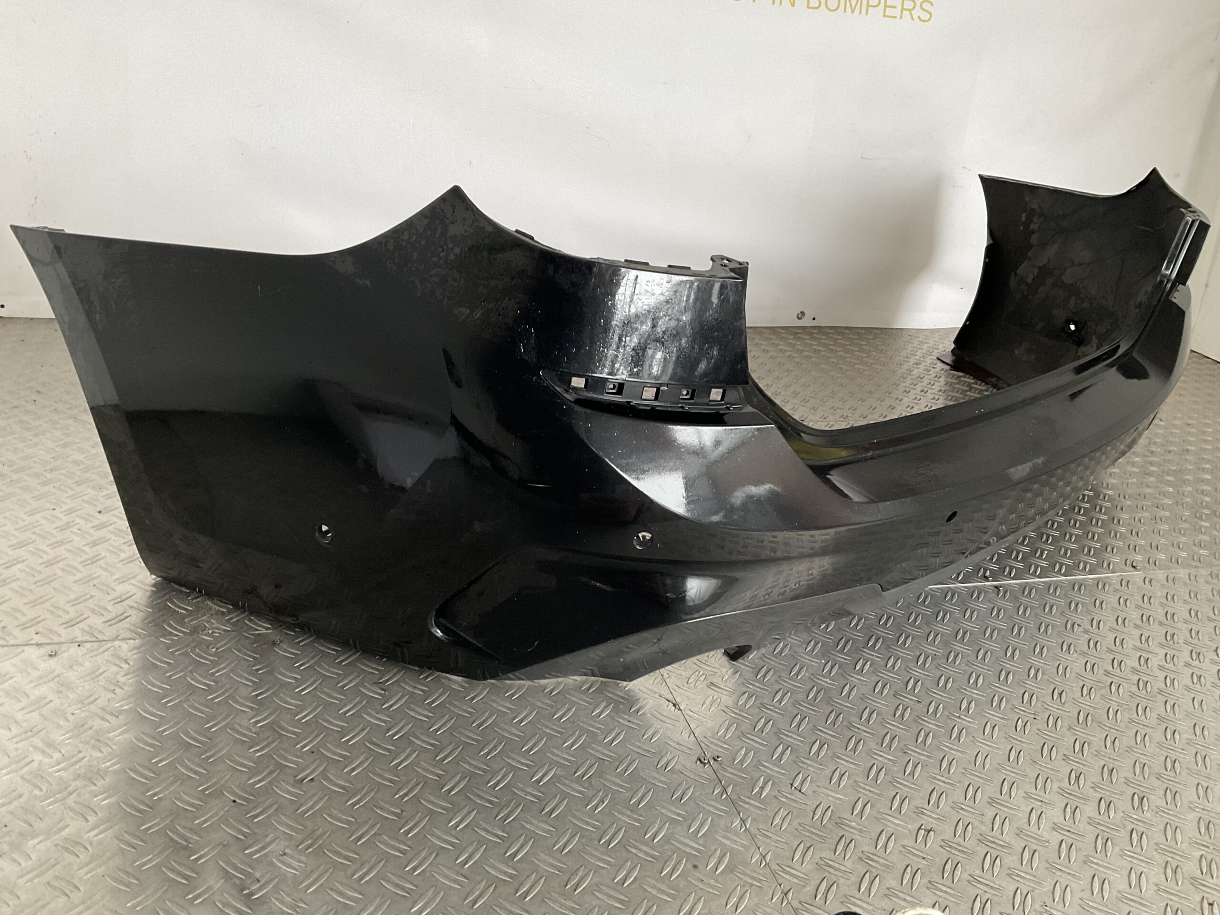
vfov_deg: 48.2
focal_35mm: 29
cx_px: 610
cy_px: 458
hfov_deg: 61.7
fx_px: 1022
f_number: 1.8
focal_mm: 3
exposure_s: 1/50
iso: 80
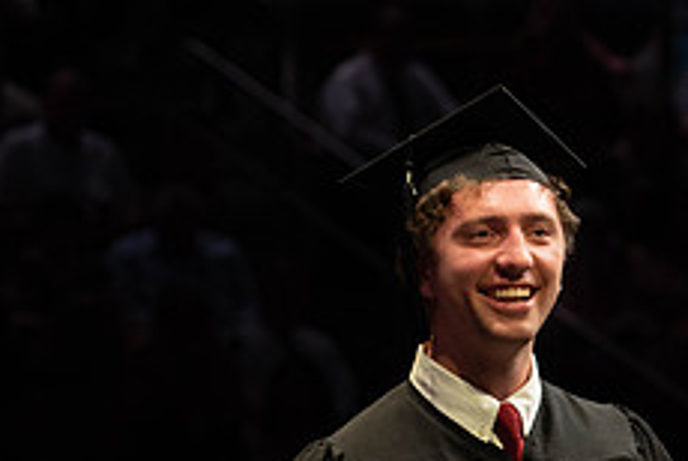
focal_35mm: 357
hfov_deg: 5.7
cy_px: 383
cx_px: 738
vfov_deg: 3.9
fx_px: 6831
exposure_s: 1/320
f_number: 4.5
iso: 1600
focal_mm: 135
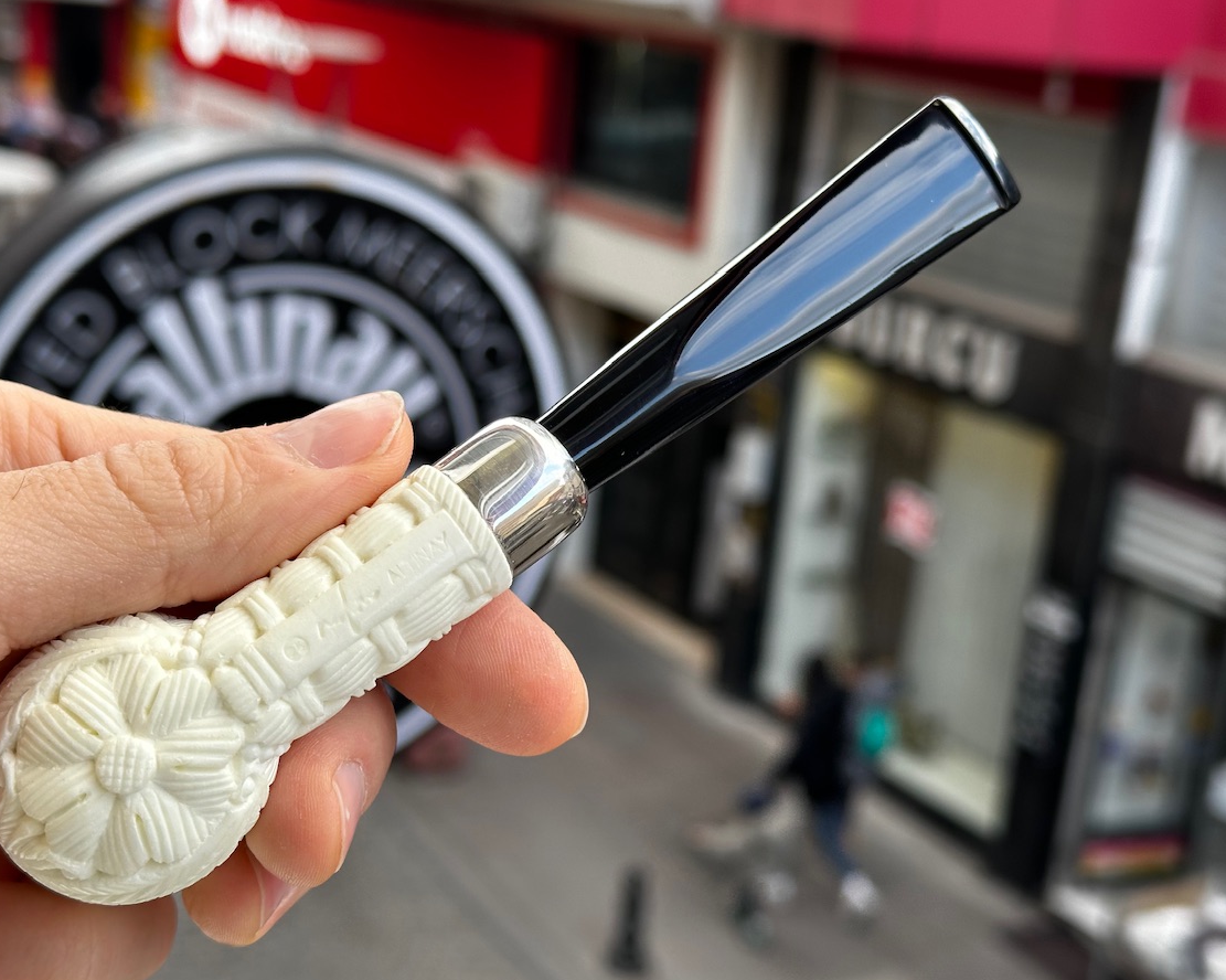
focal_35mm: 54
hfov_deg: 34.7
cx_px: 567
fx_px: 1959
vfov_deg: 28.1
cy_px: 493
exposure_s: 1/210
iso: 64
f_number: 1.78
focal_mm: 6.86
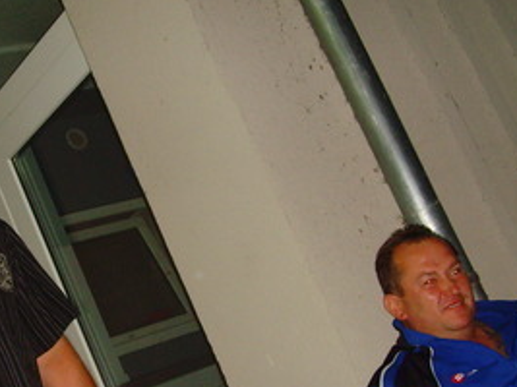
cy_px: 283
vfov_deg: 20.0
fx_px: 1090
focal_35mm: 73
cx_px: 161
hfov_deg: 26.5
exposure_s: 1/45
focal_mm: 6.6
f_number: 3.5
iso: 240
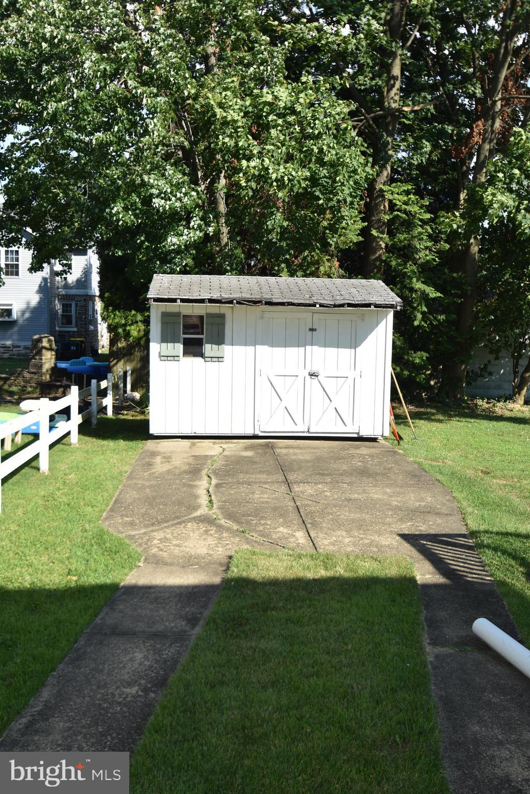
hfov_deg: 36.9
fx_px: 795
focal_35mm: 36
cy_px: 397
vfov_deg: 53.1
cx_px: 265
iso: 100
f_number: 7.1
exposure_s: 1/250
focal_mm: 24
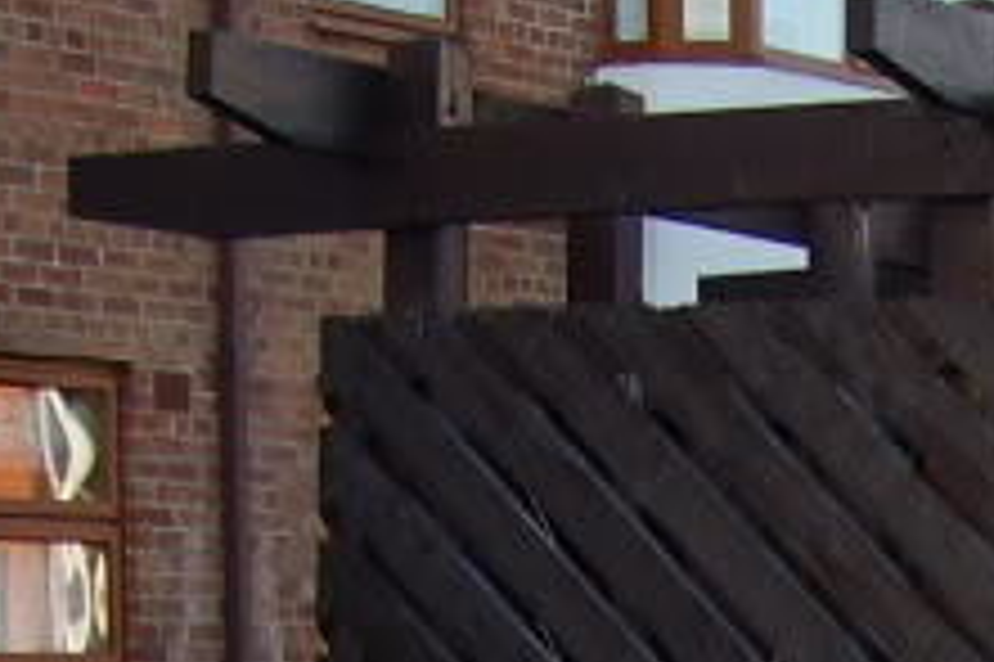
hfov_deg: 11.9
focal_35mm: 169
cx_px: 1160
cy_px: 1599
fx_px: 4663
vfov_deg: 7.6
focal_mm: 5.8
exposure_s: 1/250
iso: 50
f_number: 2.8
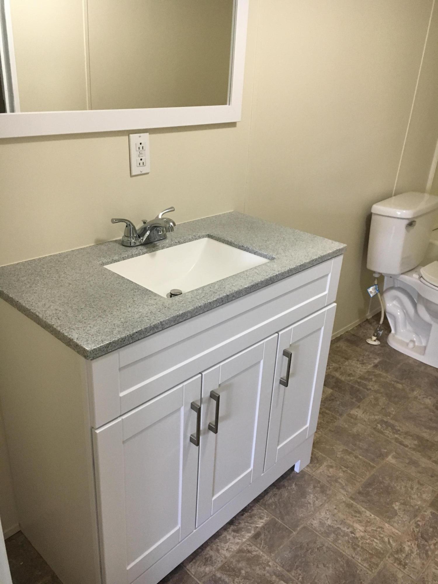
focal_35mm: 29
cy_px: 292
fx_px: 489
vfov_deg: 61.7
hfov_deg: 48.2
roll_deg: -2.0
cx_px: 219
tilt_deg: -24.2
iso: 160
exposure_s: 1/30
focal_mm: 4.15
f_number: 2.2
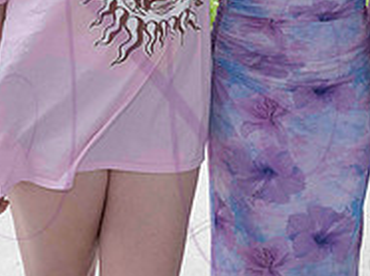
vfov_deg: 12.8
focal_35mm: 111
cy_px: -98
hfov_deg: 17.3
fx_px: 1185
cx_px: 378
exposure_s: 1/500
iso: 400
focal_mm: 35
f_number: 5.6
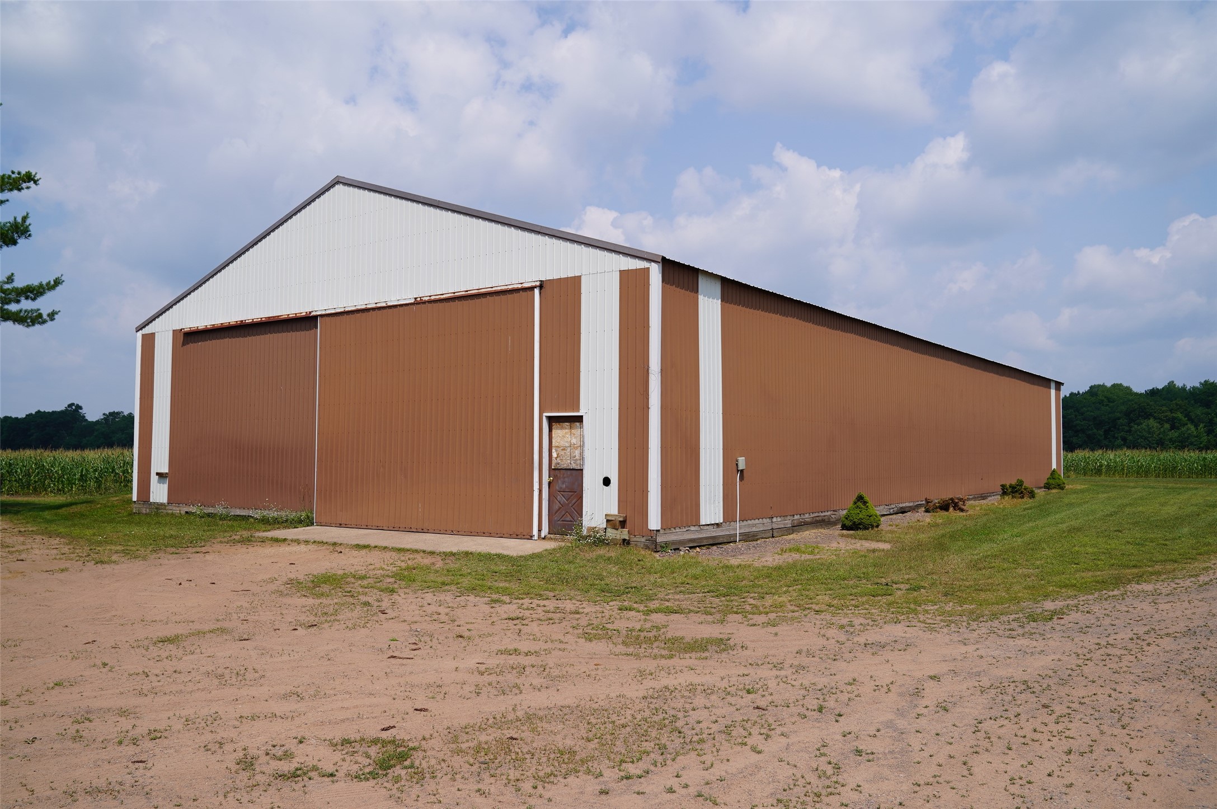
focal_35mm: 29
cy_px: 404
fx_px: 979
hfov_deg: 63.7
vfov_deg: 44.9
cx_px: 608
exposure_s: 1/800
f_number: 5
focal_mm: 29
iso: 100
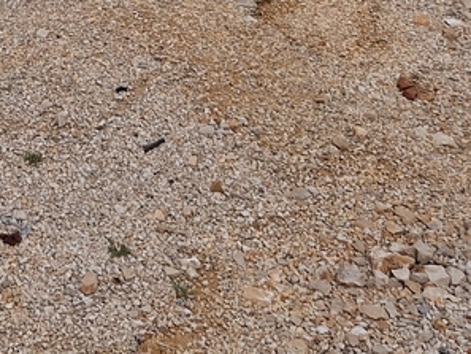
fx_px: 1266
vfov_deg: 13.7
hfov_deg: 19.9
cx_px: -81
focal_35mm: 93
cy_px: -338
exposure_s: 1/180
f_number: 1.8
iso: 50
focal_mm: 5.4
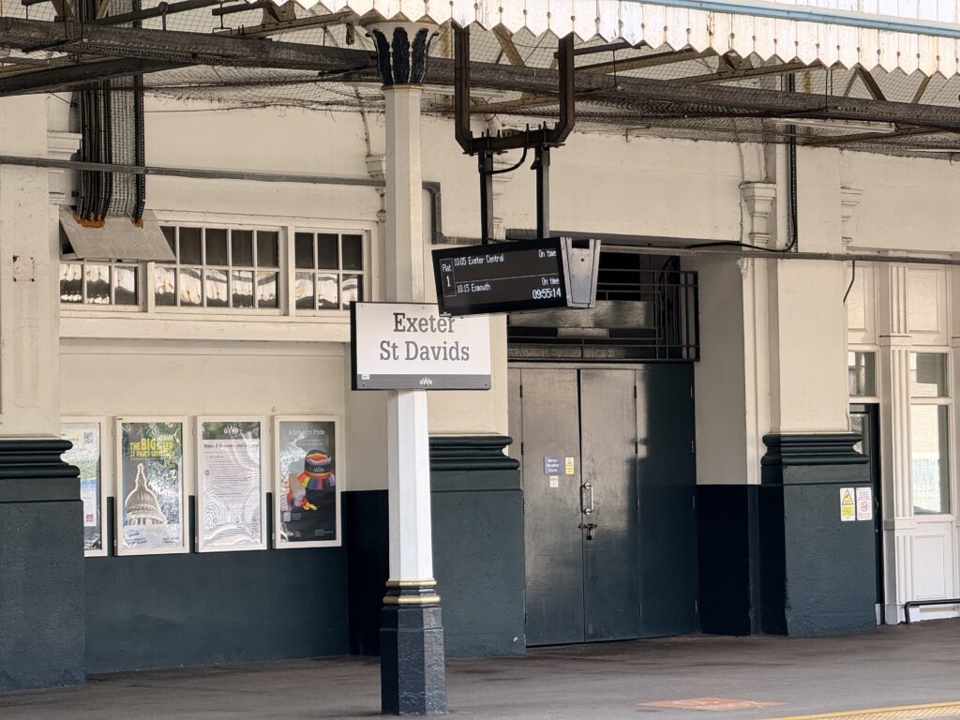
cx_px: 480
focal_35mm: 120
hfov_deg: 16.4
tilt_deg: +1.7
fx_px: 3328
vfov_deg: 12.3
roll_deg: +1.5
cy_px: 360
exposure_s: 1/132
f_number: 2.8
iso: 50
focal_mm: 15.66
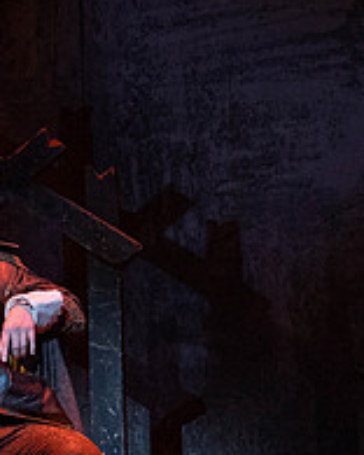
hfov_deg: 2.2
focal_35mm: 696
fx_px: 9373
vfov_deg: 2.8
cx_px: -349
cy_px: 159
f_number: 7.1
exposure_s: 1/200
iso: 6400
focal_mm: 200
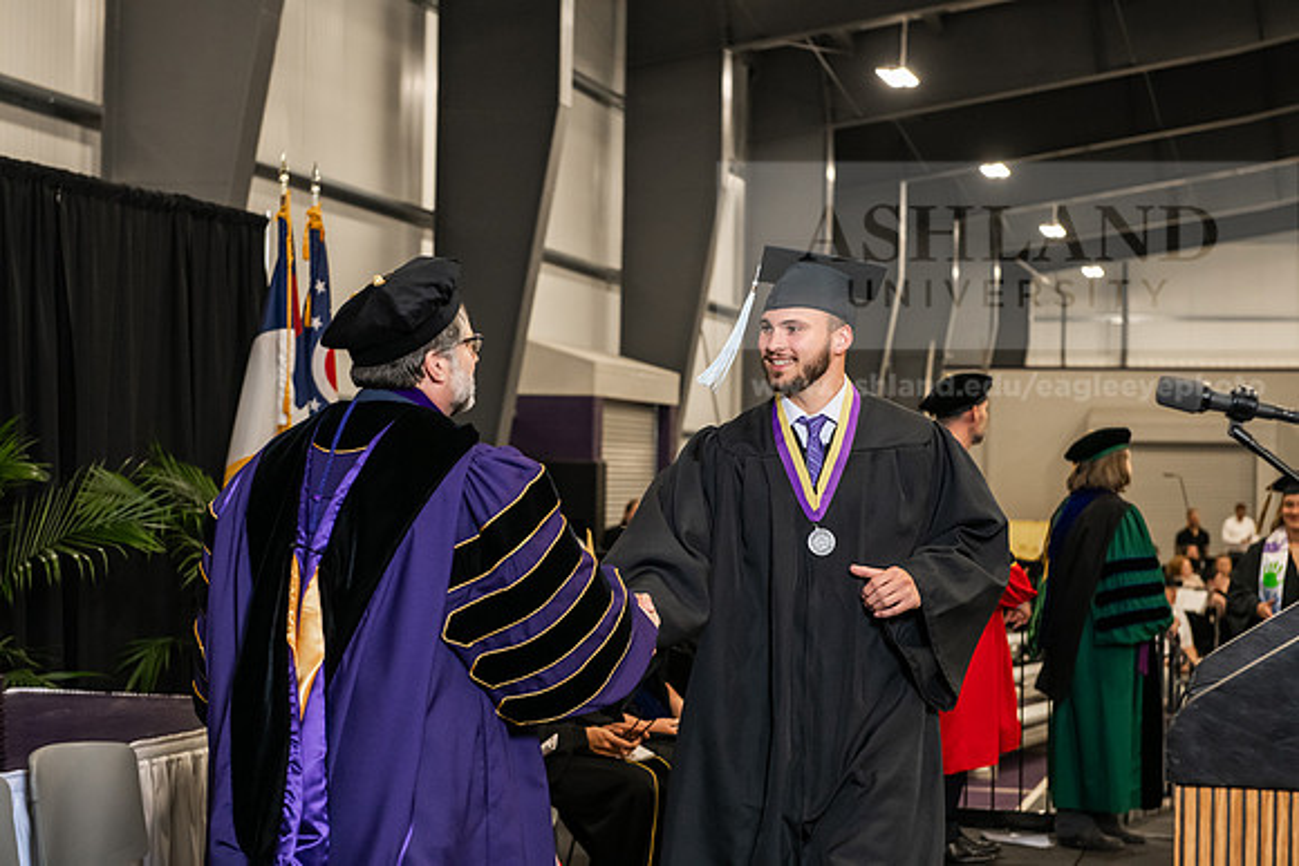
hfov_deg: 28.8
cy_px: 433
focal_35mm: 70
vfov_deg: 19.5
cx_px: 650
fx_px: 2526
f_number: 5
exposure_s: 1/200
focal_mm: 70
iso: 2500
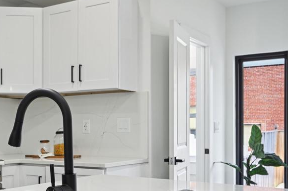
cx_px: 50
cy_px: 138
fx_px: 424
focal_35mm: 53
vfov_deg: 25.3
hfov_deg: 36.0
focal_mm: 30
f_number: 9
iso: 200
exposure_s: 1/10
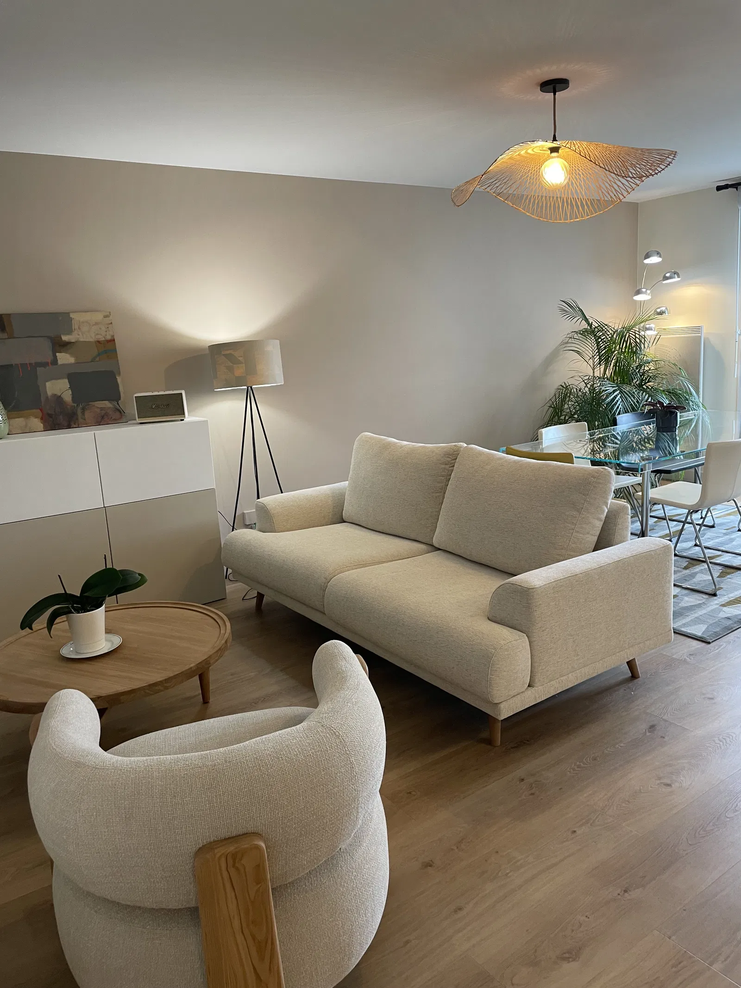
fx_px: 742
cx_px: 370
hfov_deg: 53.1
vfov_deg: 67.3
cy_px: 494
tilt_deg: -11.4
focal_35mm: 26
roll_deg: +3.1
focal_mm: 4.2
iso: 100
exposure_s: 1/50
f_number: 1.6
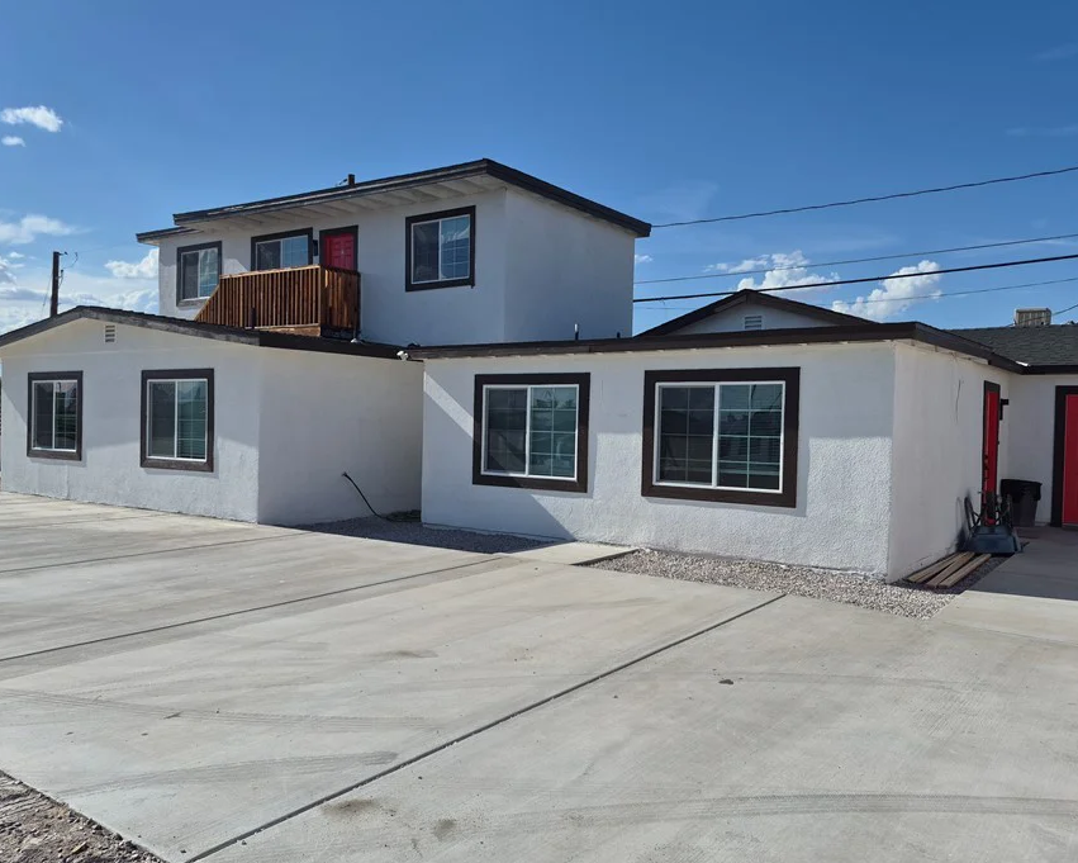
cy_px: 426
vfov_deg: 53.2
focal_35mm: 27
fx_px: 862
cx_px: 503
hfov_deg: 64.0
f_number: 1.8
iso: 50
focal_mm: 5.4
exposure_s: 1/7696
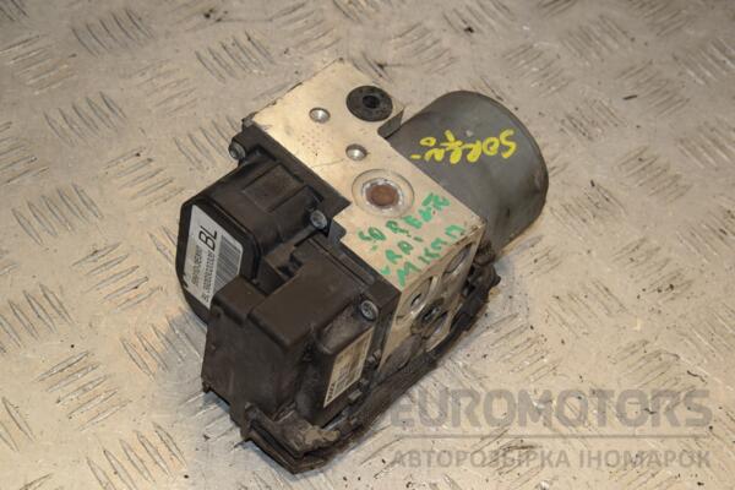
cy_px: 245
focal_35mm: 75
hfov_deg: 27.0
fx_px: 1531
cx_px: 368
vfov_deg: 18.2
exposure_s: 1/200
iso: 800
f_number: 9
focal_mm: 50
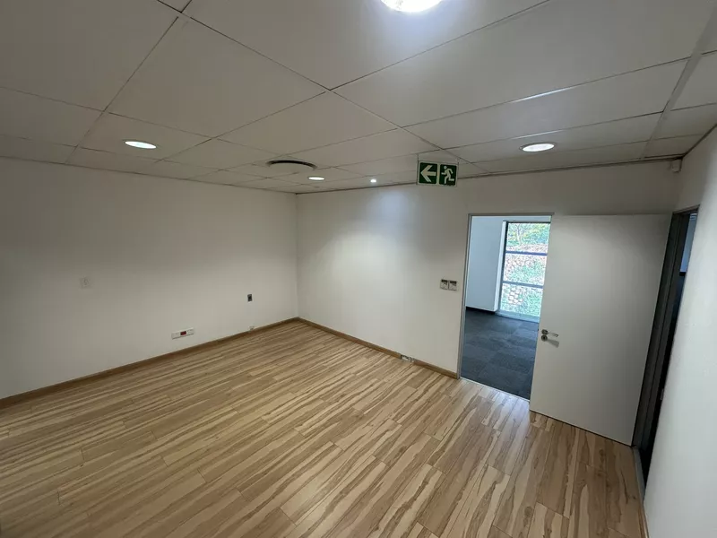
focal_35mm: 14
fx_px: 290
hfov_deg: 102.1
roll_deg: -1.2
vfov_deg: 85.7
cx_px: 358
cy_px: 269
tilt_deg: -8.0
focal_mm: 2.22
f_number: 2.2
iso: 80
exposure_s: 1/100
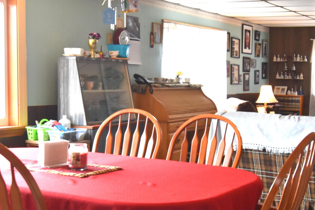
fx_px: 542
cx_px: 186
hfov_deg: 32.3
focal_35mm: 62
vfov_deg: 21.9
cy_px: 120
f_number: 5.6
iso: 1000
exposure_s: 1/60
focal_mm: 20
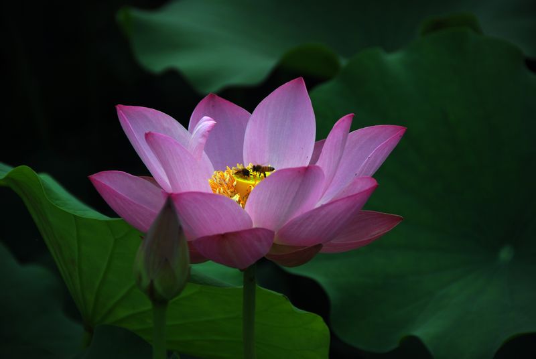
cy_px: 180
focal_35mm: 300
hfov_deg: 6.9
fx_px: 4473
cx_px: 268
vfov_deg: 4.6
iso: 100
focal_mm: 200
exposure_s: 1/400
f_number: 5.6
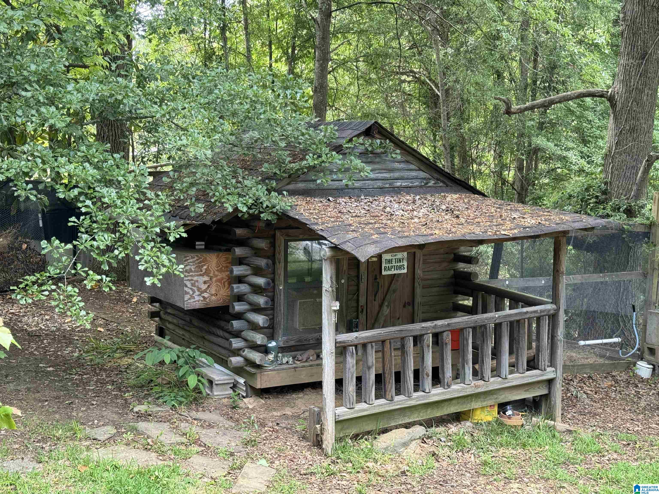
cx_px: 330
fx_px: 914
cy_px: 247
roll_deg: -0.9
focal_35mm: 48
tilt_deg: -7.9
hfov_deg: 39.7
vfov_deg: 30.3
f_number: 1.78
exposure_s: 1/121
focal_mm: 6.76
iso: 100
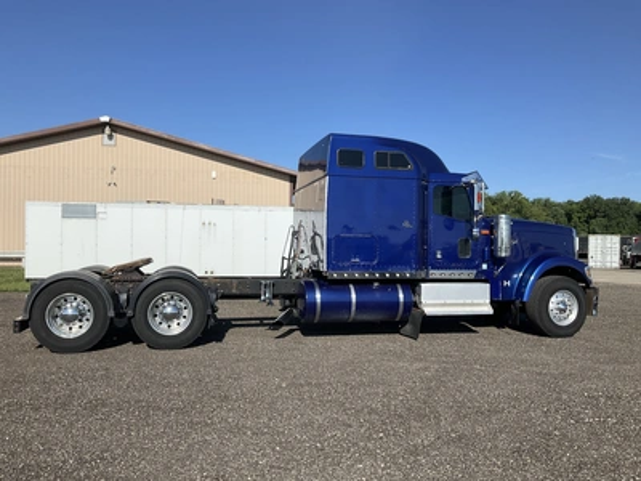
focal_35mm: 29
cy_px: 240
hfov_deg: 61.7
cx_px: 320
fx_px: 537
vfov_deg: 48.2
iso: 25
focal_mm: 3
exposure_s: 1/2667
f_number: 1.8
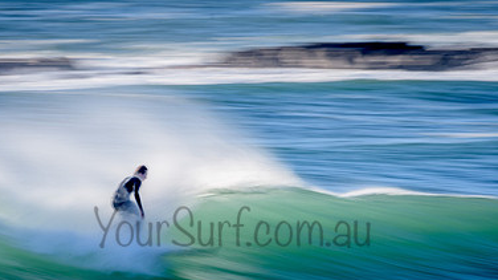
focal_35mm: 1057
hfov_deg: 2.0
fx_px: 13950
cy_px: 137
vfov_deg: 1.1
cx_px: 112
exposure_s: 1/10
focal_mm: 500
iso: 31
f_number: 13
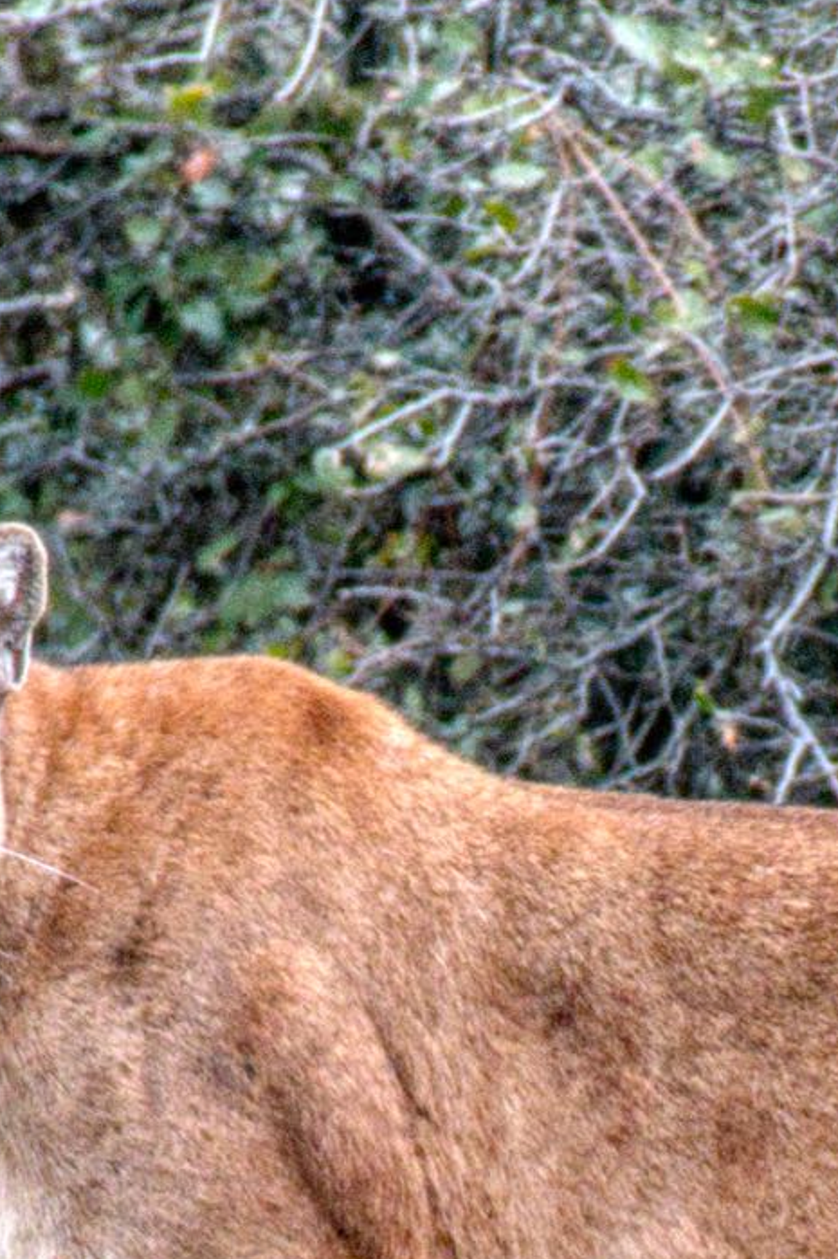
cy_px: 1286
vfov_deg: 0.9
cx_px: 836
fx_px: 83241
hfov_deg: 0.6
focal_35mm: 2383
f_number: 6.4
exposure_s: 1/125
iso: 500
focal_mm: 129
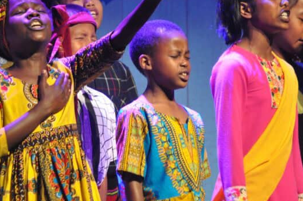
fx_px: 3691
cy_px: 75
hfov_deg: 4.7
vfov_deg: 3.1
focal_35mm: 439
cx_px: 114
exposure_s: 1/60
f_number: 6.3
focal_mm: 200
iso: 2500
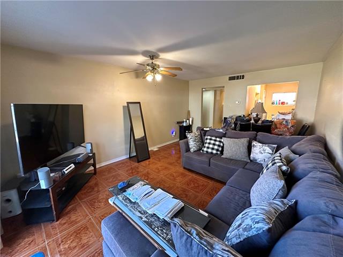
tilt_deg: -10.3
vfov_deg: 85.7
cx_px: 172
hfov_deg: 102.1
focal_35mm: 14
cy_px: 128
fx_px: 139
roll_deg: +1.0
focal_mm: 2.22
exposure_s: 1/60
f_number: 2.2
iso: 500
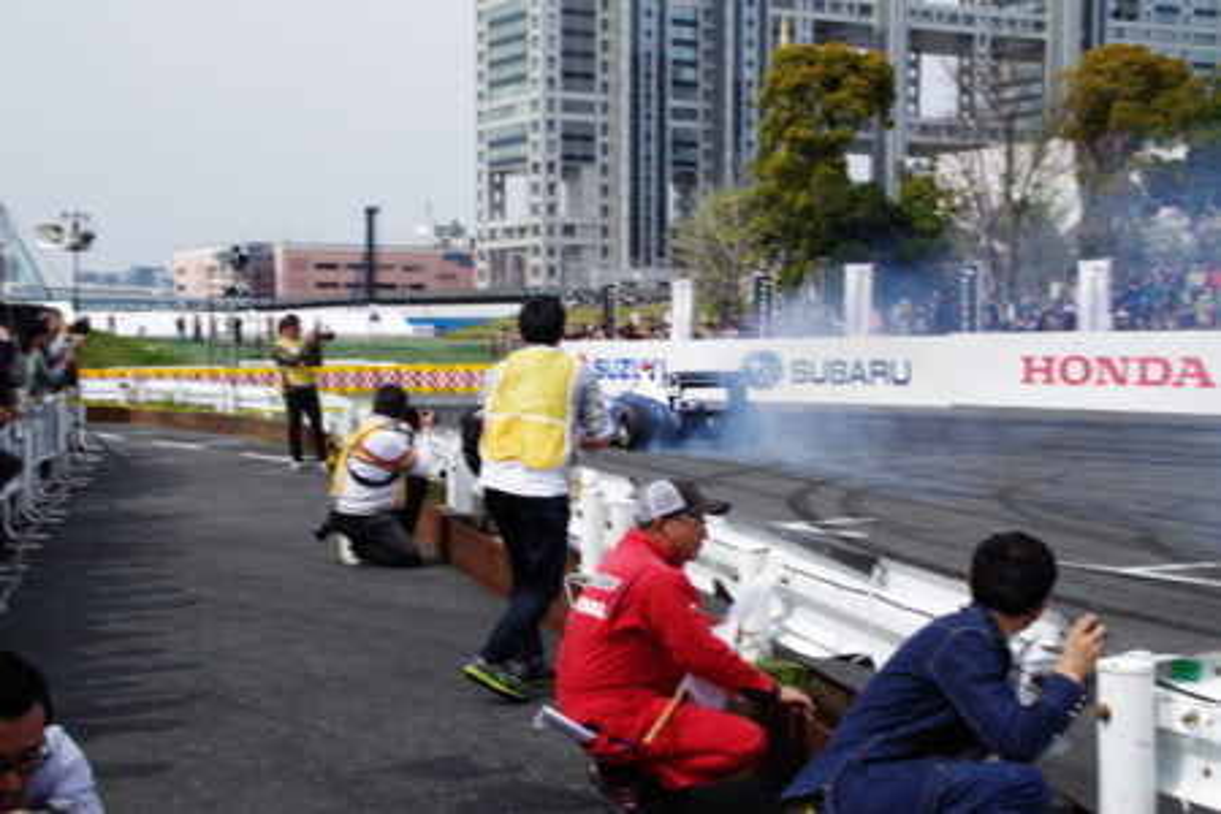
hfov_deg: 33.4
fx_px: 2035
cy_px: 407
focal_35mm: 60
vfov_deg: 22.6
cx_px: 610
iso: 800
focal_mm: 40
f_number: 16
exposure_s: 1/60
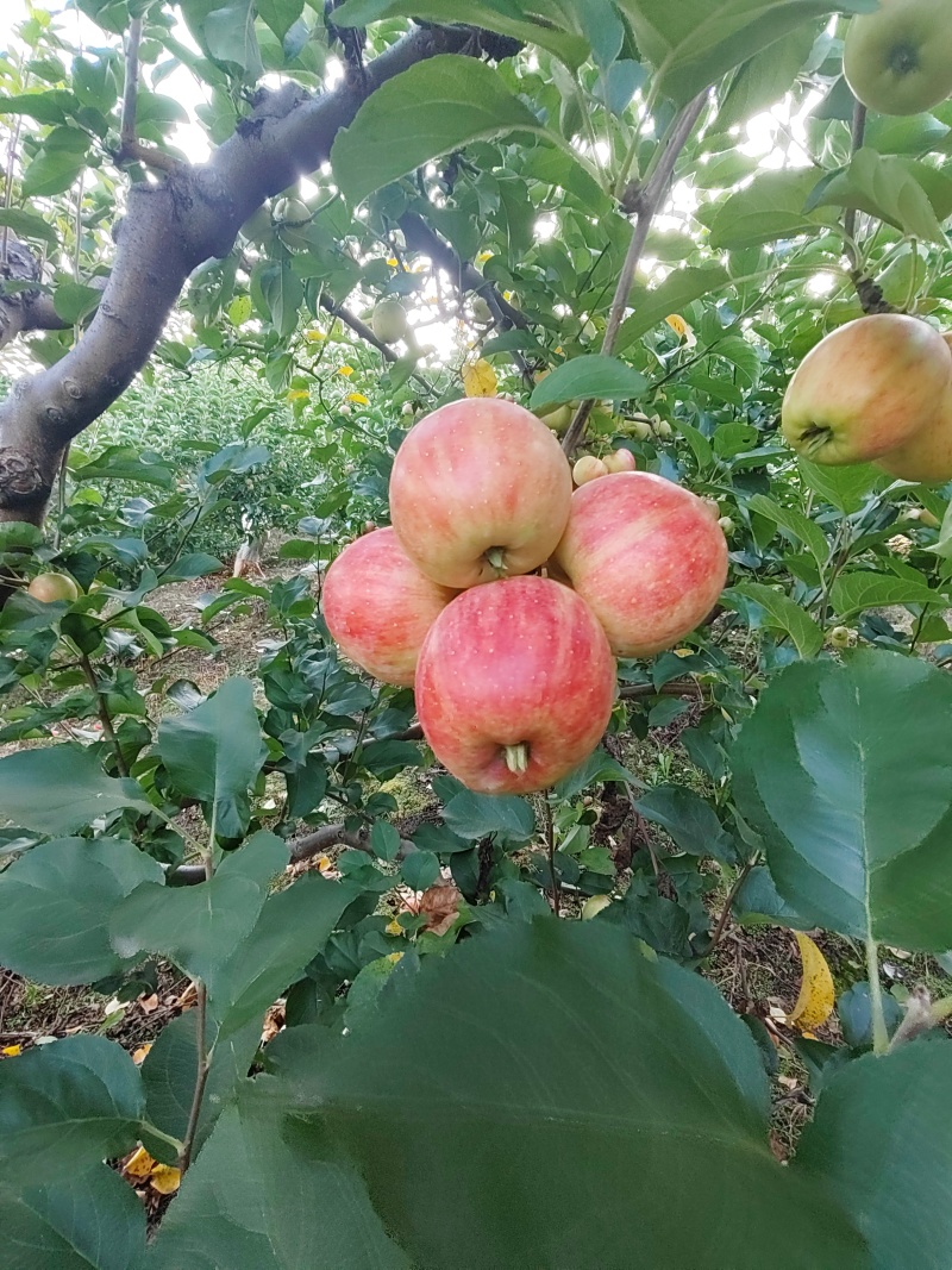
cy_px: 635
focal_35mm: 16
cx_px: 476
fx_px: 587
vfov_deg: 94.5
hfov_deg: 78.1
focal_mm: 1.68
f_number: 2.2
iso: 127
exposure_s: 1/50
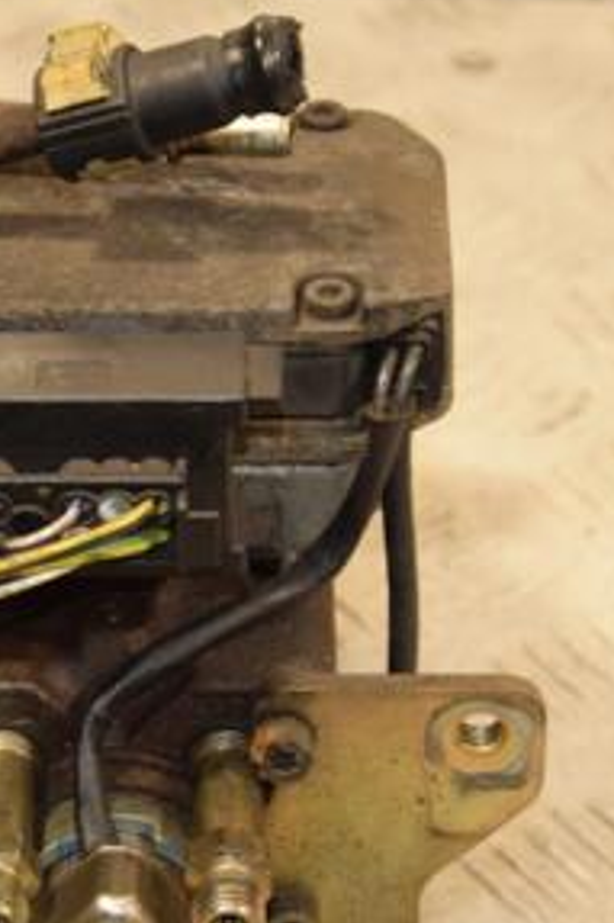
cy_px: 592
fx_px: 4175
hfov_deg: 8.4
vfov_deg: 12.6
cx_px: 77
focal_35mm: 163
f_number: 5.6
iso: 800
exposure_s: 1/200
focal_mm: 52
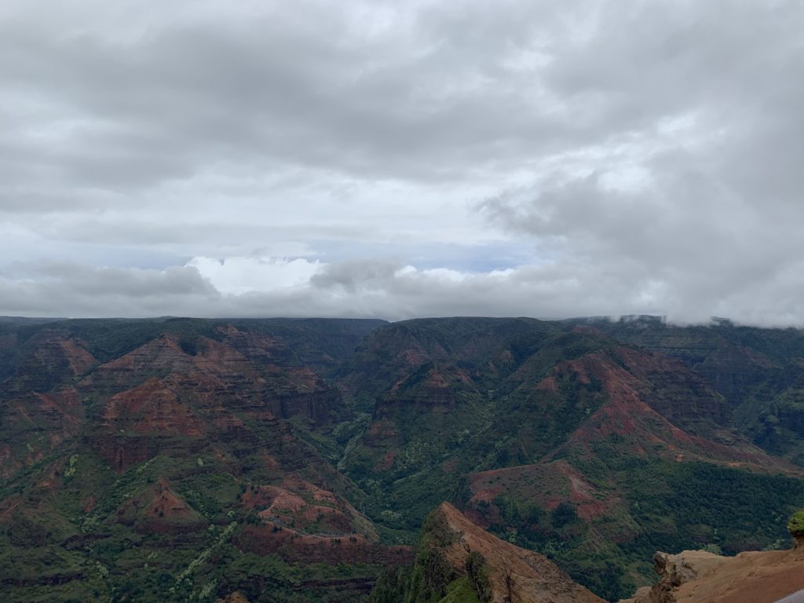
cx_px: 402
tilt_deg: +3.0
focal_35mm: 26
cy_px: 302
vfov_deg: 53.1
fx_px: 604
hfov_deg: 67.3
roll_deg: +0.3
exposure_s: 1/2421
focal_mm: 4.25
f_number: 1.8
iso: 25
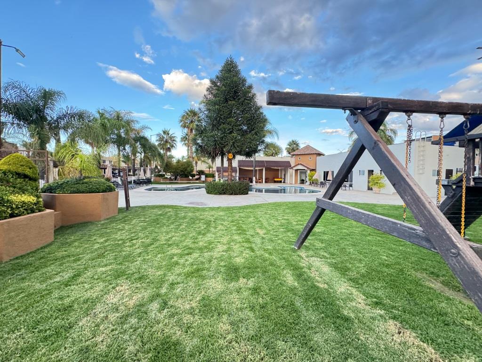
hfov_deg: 102.1
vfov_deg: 85.7
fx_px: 195
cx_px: 241
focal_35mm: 14
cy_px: 181
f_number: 2.2
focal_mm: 2.22
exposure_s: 1/99
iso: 160
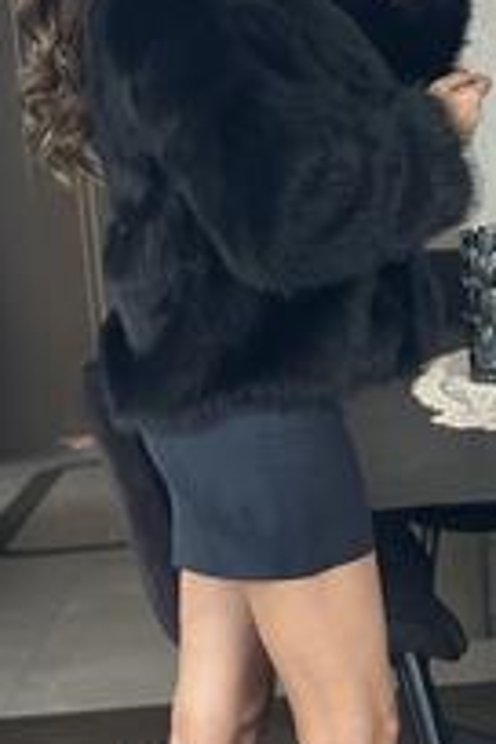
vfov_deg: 16.5
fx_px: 2562
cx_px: 277
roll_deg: +5.3
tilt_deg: -20.5
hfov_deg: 11.1
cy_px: 438
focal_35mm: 124
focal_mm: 6.86
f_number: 1.78
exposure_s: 1/30
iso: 800
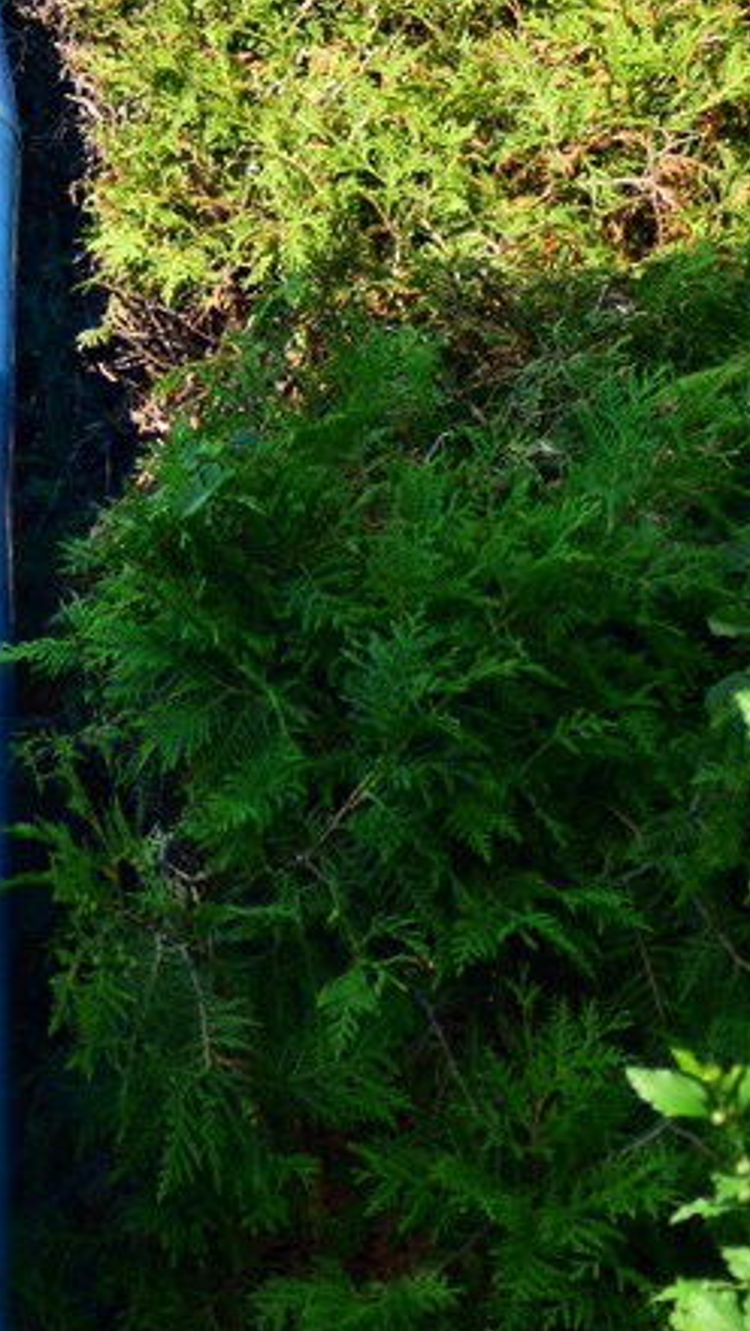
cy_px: 582
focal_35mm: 256
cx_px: -532
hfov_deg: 4.7
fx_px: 9037
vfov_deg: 8.4
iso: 360
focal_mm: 70
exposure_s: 1/1250
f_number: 4
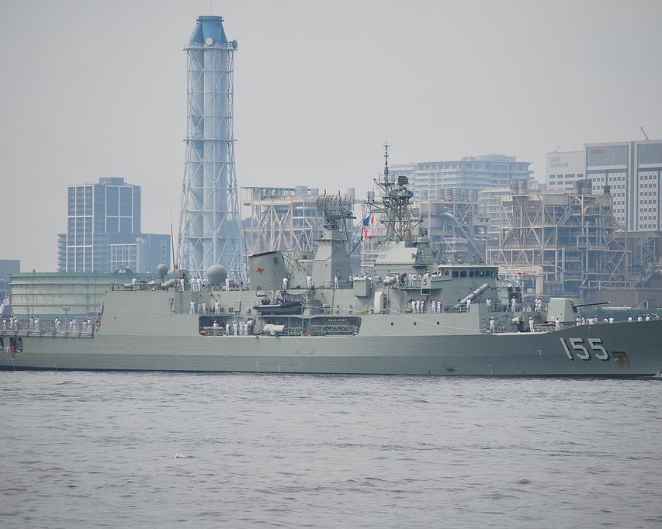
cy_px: 263
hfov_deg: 8.5
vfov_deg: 6.8
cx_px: 341
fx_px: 4477
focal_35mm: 229
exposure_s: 1/800
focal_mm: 135
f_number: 5
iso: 100
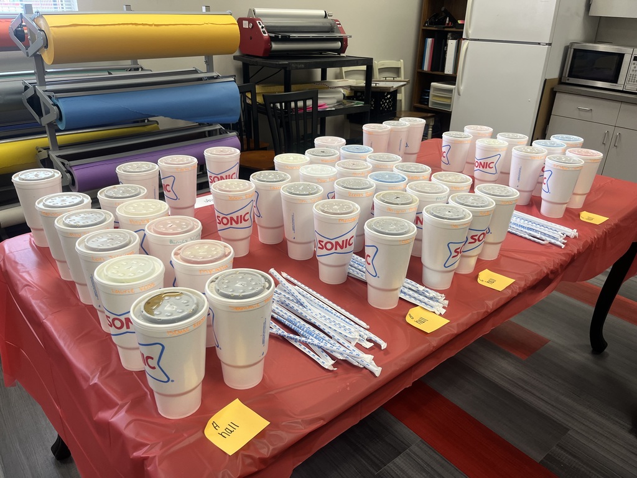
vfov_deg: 53.1
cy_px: 239
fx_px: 478
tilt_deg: -25.9
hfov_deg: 67.3
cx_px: 318
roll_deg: -1.7
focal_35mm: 26
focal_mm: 5.1
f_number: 1.6
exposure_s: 1/60
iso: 80
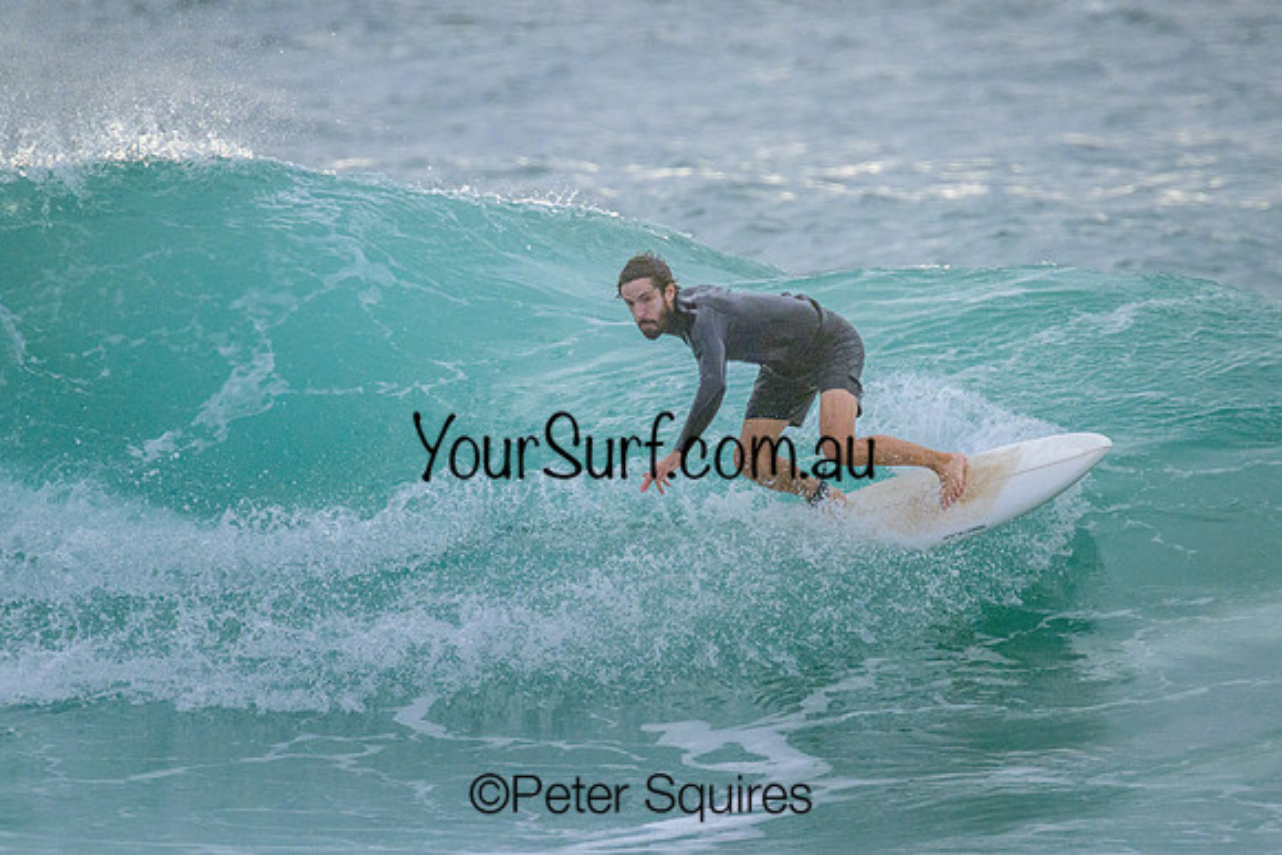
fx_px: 34123
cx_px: 723
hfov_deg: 2.2
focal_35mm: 958
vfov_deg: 1.4
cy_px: 354
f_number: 11
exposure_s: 1/2000
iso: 2800
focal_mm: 800
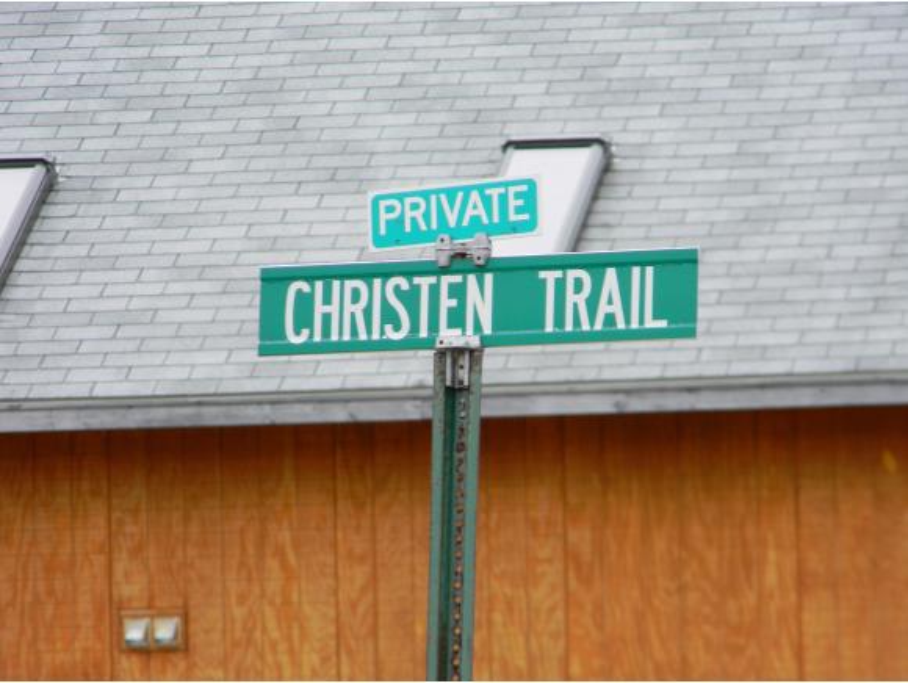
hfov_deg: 5.9
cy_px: 342
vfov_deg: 4.4
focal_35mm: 335
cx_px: 454
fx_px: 8795
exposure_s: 1/200
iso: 80
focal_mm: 60.7
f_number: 5.4
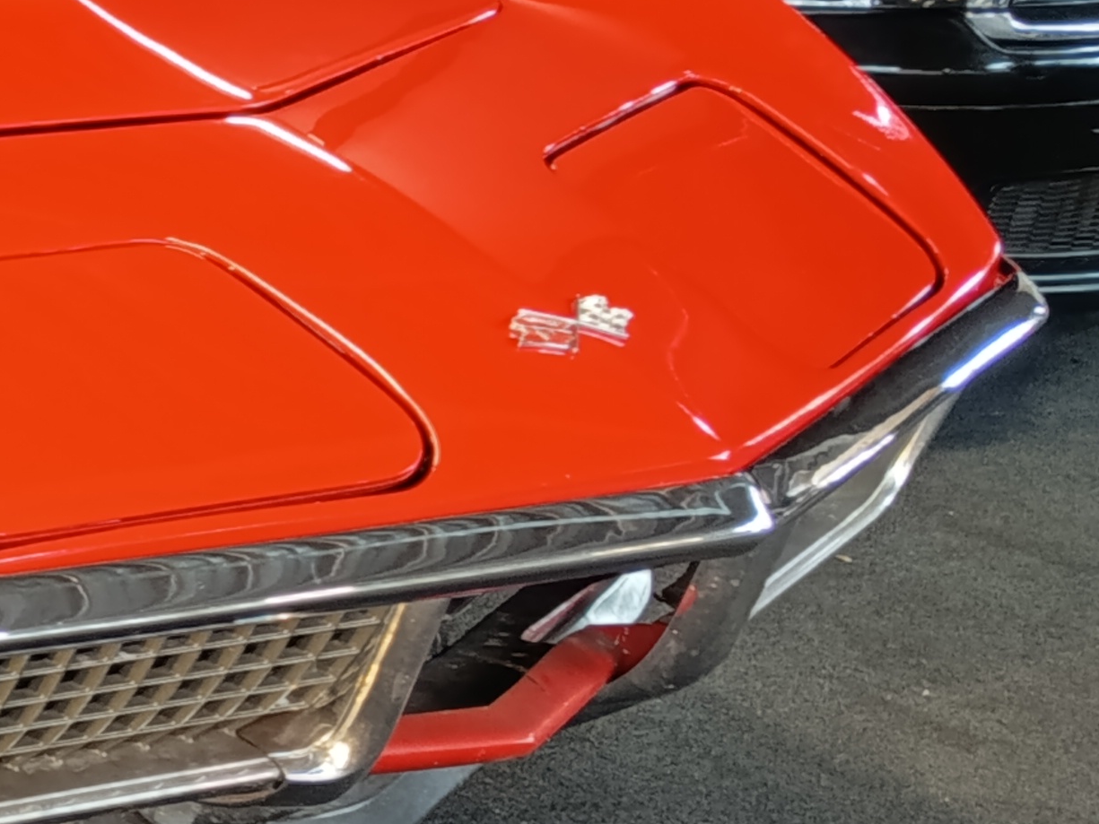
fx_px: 3524
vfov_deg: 13.3
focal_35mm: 111
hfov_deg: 16.3
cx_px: -526
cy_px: 137
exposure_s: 1/25
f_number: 1.7
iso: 924
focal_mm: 5.27
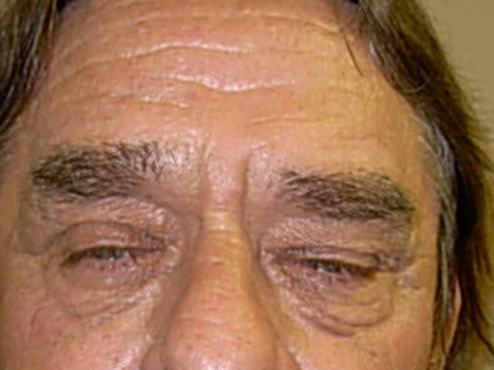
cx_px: 229
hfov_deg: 22.8
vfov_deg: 17.0
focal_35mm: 86
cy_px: 298
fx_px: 1227
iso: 79
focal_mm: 6.3
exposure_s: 1/22.6
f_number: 2.9
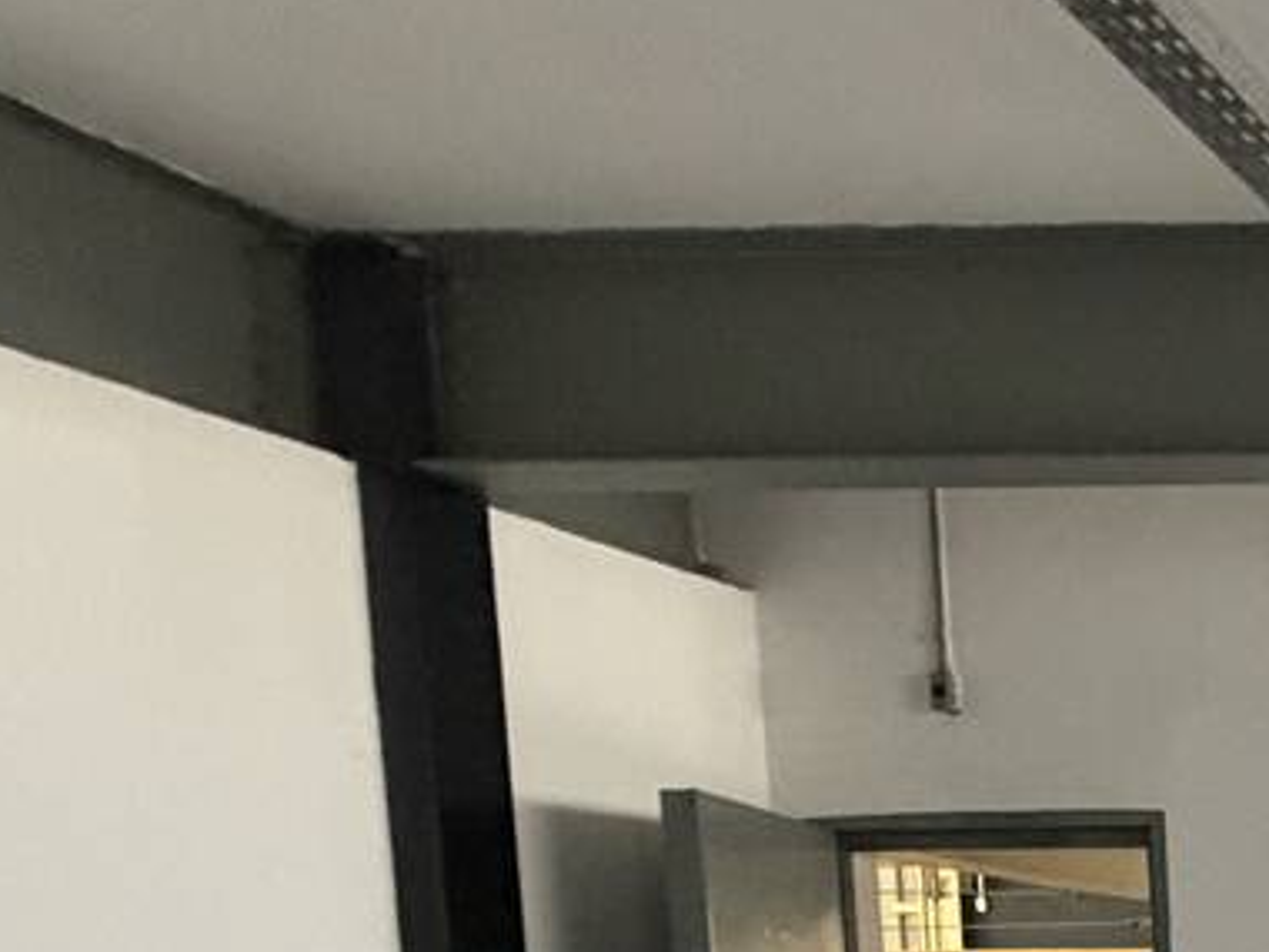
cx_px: 2154
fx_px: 1943
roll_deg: -0.5
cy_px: 1196
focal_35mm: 53
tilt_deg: -4.7
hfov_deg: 23.5
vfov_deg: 24.5
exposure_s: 1/60
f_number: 2.2
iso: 400
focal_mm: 2.22
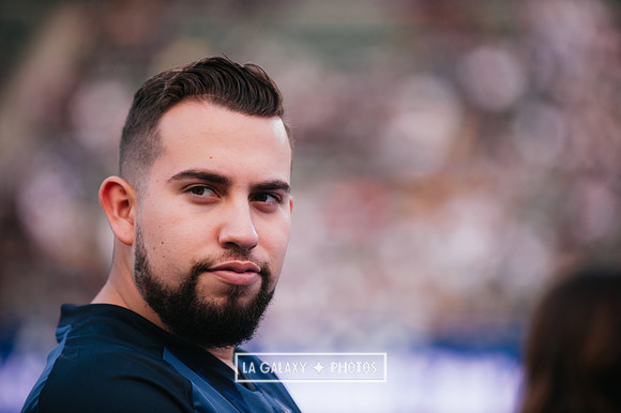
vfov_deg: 6.9
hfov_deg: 10.3
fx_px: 3448
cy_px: 206
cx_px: 310
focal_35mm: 200
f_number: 2.8
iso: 250
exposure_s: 1/500
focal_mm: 200
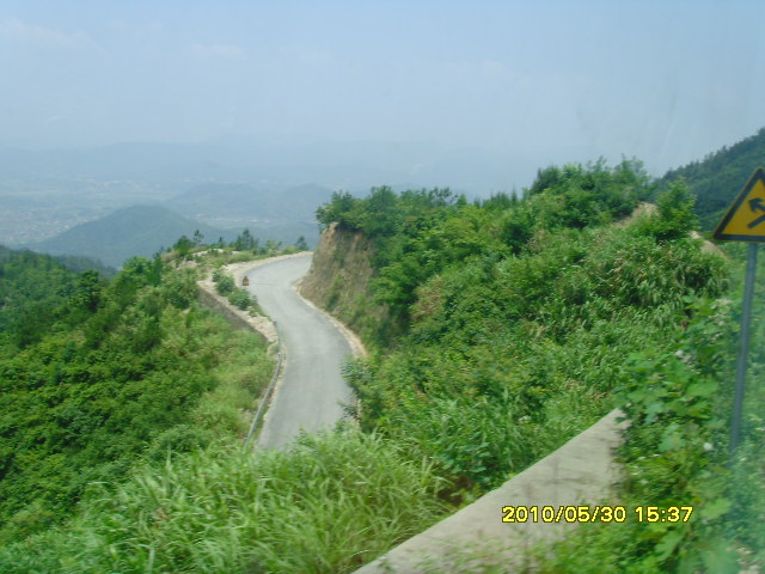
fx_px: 862
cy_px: 287
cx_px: 382
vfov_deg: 36.8
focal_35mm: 39
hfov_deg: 47.9
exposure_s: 1/180
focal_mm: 6.6
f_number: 6.3
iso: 80
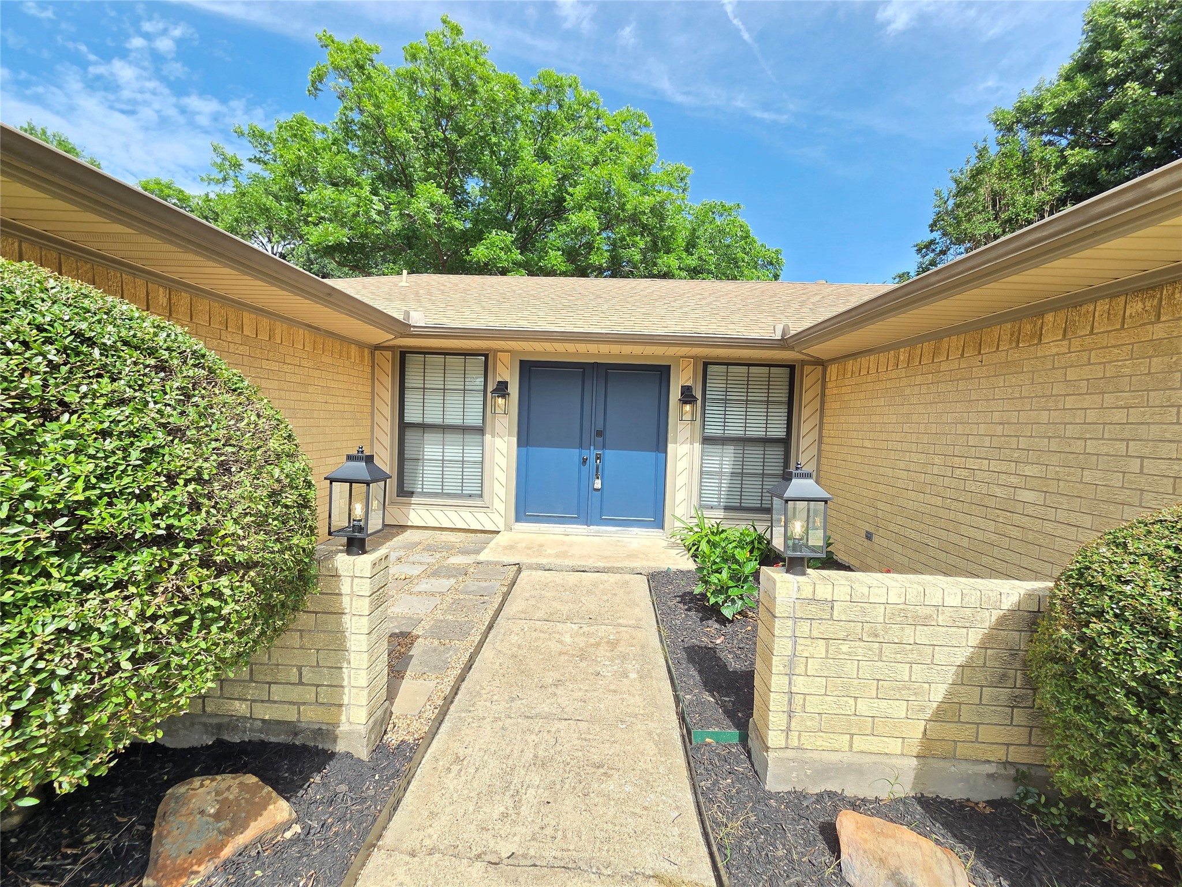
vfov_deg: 89.9
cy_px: 444
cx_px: 591
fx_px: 444
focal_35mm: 13
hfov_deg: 106.2
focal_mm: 2.2
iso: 50
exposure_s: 1/641
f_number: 2.2
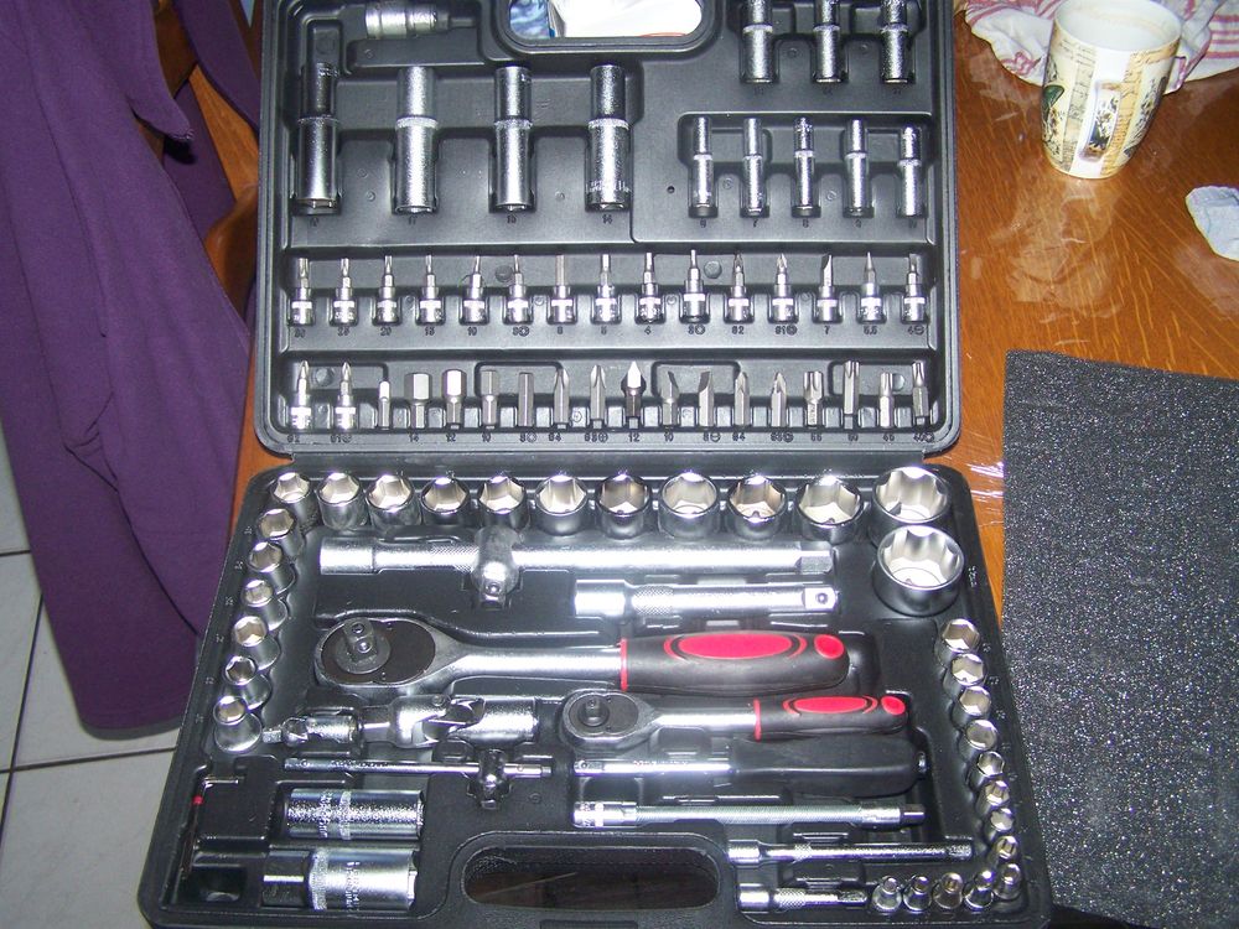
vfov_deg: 37.7
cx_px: 620
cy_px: 464
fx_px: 1360
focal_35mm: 38
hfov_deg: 49.0
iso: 160
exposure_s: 1/60
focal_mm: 6.3
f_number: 2.8
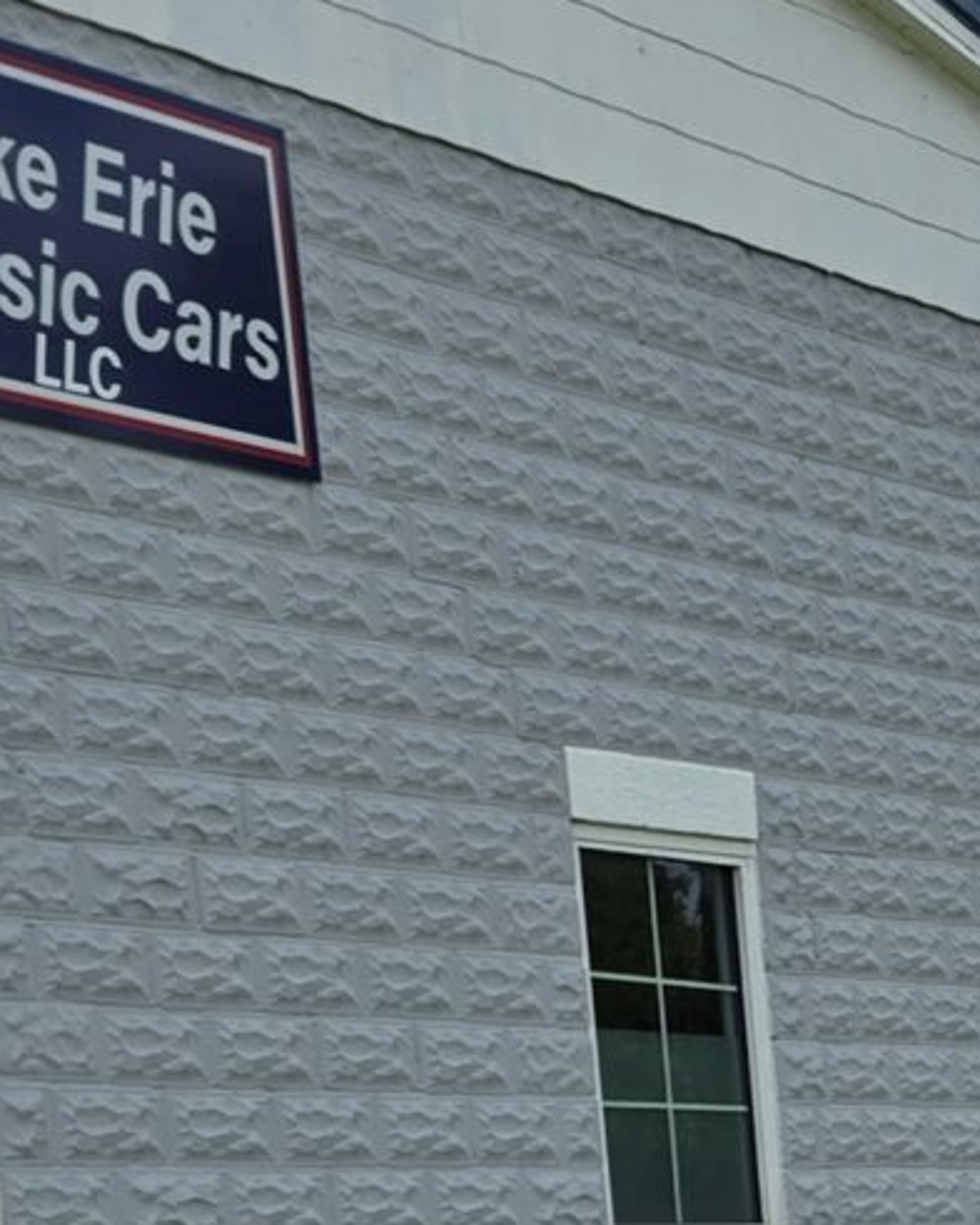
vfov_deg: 14.6
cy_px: 2151
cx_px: 2192
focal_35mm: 117
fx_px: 4241
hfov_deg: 11.4
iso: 12
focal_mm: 6.3
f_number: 1.7
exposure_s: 1/677
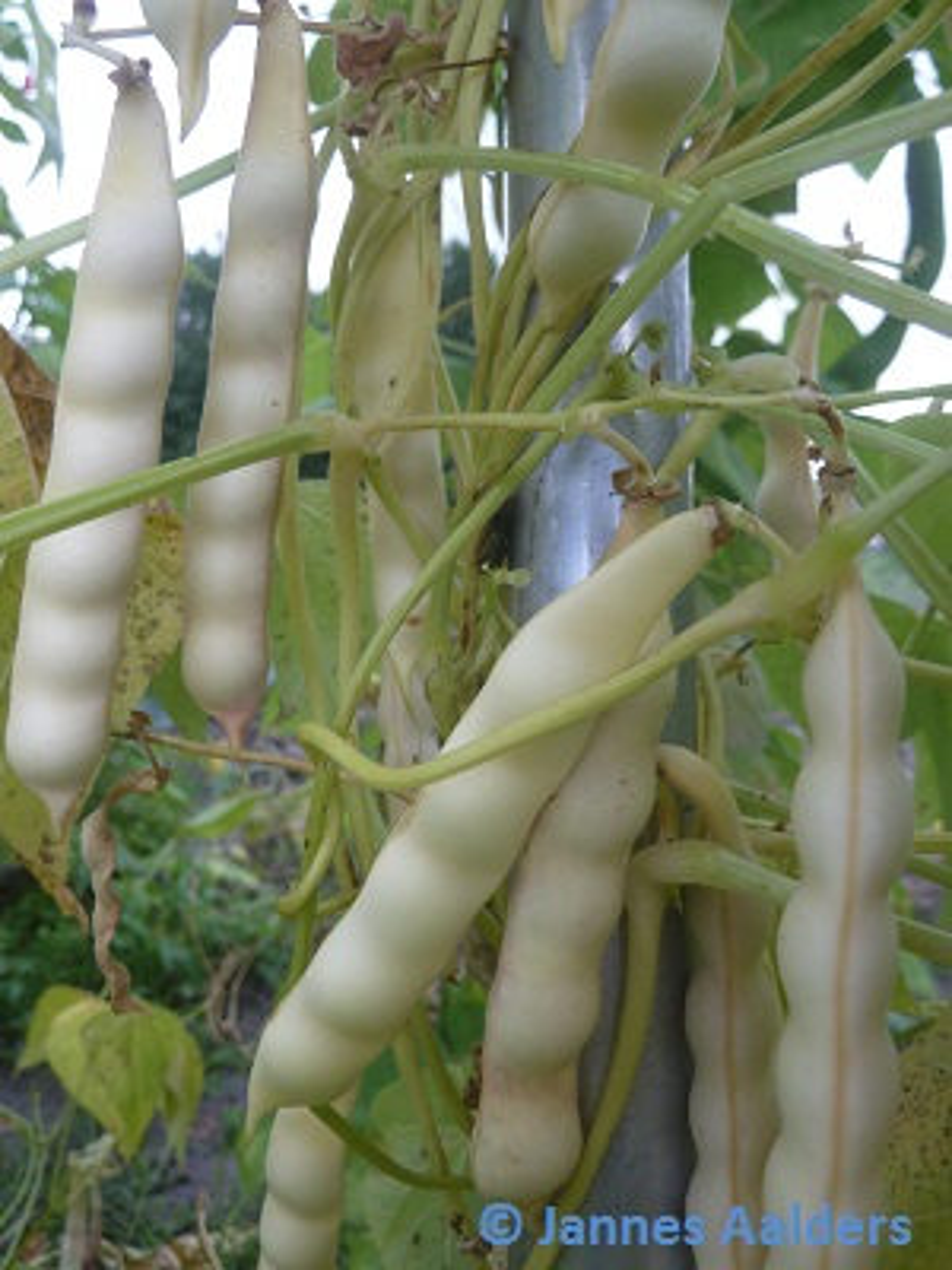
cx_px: 476
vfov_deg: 69.4
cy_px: 635
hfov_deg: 54.9
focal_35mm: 25
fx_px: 917
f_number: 3.3
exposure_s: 1/30
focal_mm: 4.1
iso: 100
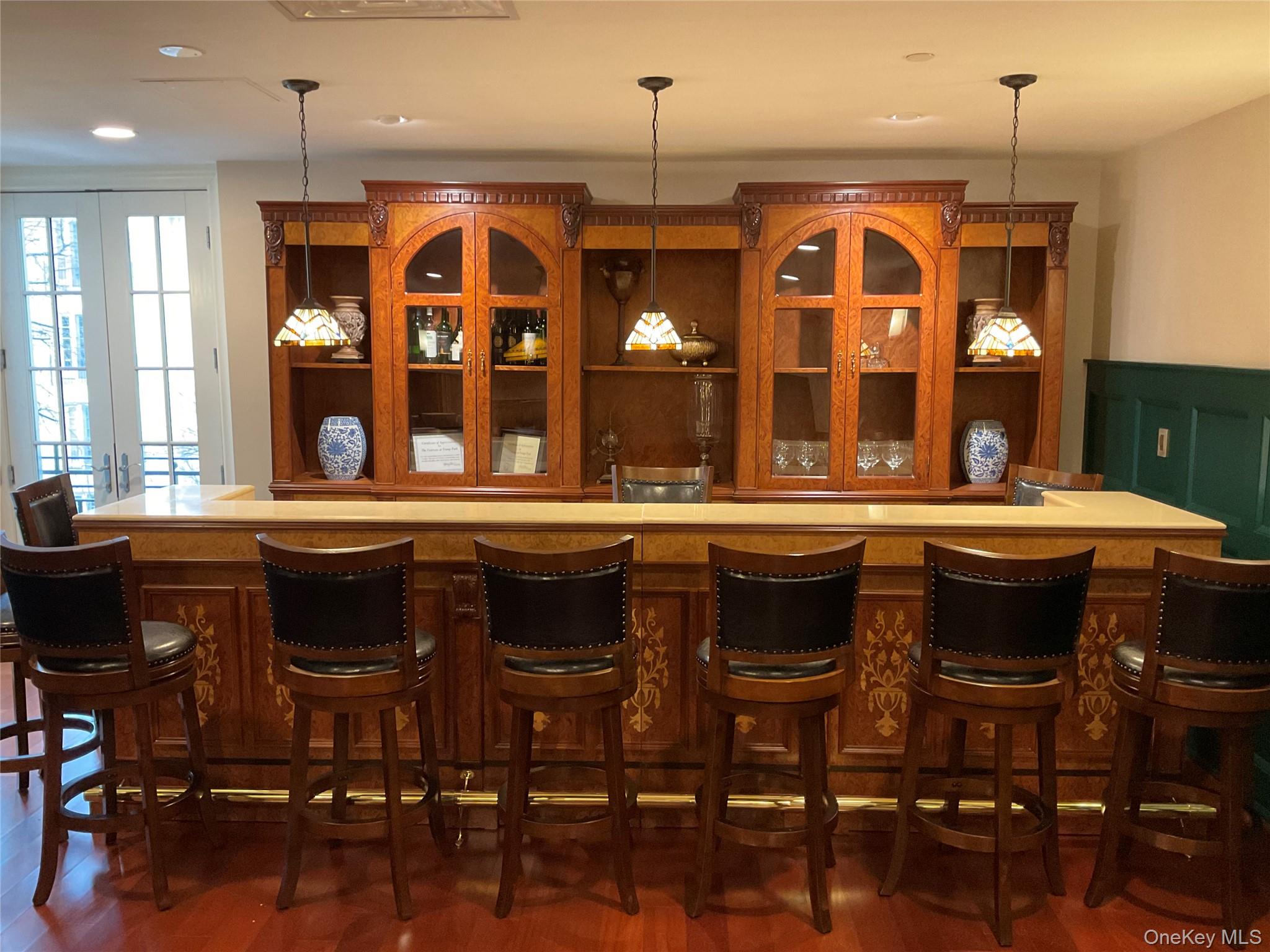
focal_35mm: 29
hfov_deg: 61.7
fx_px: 1064
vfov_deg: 48.2
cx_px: 635
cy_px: 476
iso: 250
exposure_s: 1/30
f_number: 1.8
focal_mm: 3
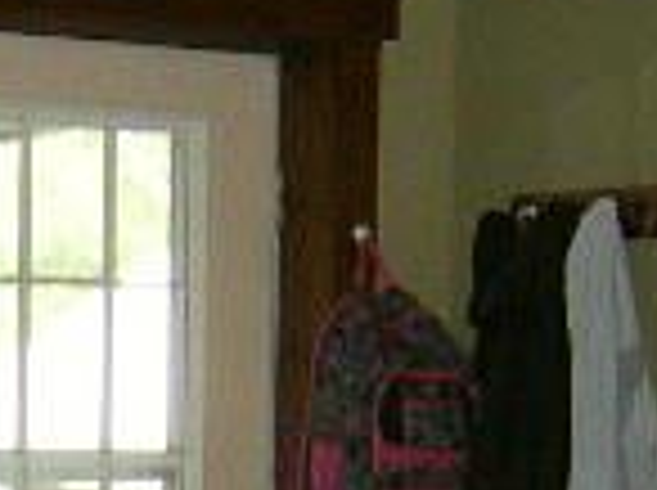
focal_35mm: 158
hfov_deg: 12.3
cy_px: 719
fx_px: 2994
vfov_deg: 9.1
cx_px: -122
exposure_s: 1/60
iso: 200
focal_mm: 6
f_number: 2.8
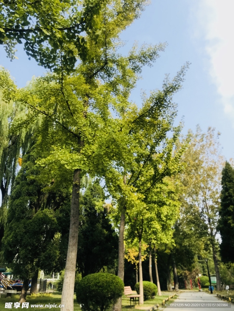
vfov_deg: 63.4
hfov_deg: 49.7
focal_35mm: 28
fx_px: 252
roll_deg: +0.1
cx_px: 117
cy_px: 156
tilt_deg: +27.4
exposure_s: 1/805
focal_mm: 3.99
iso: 20
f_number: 1.8
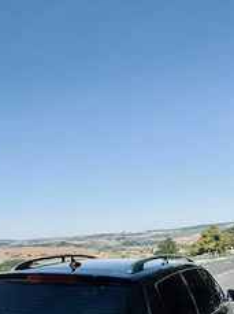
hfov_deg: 33.9
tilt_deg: -1.7
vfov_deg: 42.8
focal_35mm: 42
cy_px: 252
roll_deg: +2.8
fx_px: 380
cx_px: 74
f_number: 1.78
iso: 80
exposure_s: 1/4184
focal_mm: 6.86
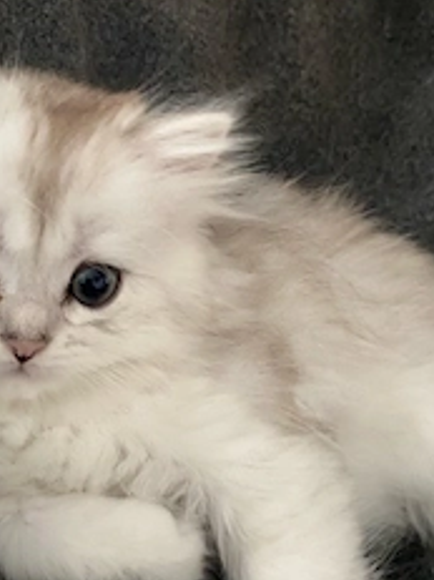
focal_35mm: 45
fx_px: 753
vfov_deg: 42.1
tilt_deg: -45.0
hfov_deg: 32.0
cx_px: 153
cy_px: 264
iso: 640
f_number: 1.8
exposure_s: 1/30
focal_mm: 4.25
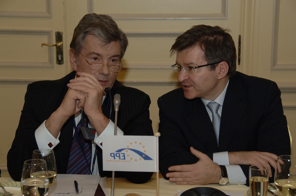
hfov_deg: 22.6
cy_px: 98
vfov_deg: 15.2
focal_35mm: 90
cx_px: 148
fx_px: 739
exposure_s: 1/40
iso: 640
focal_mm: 60
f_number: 7.1
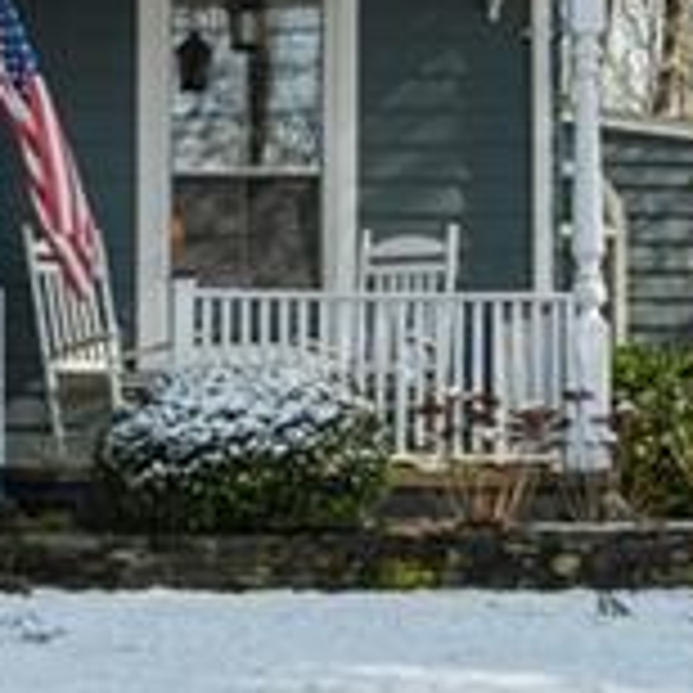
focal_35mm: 147
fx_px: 3329
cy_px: -146
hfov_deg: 11.3
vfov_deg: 11.6
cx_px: -392
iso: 400
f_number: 7.1
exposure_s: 1/500
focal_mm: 26
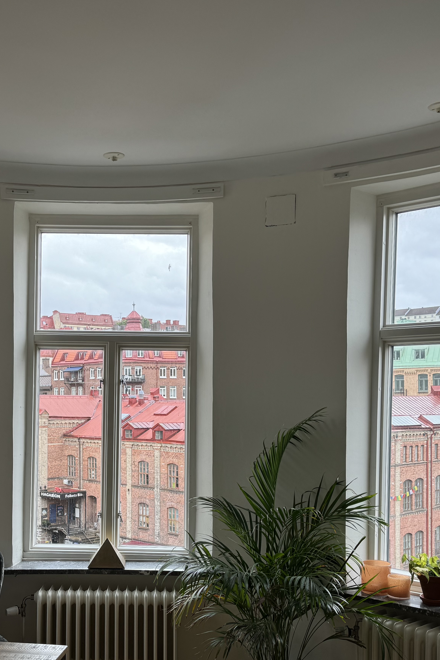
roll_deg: +0.7
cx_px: 124
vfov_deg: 47.2
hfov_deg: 32.2
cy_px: 395
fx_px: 752
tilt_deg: +1.2
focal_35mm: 41
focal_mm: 6.76
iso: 80
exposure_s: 1/278
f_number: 1.78
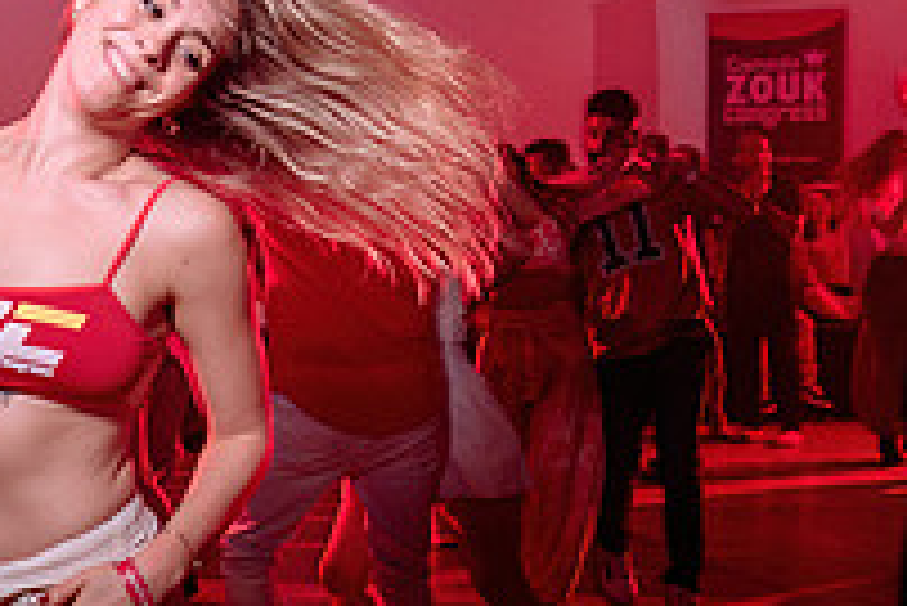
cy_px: 324
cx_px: 28
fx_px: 1840
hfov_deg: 26.4
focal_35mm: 73
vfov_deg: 18.7
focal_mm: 24
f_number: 2.8
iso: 800
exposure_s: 1/60
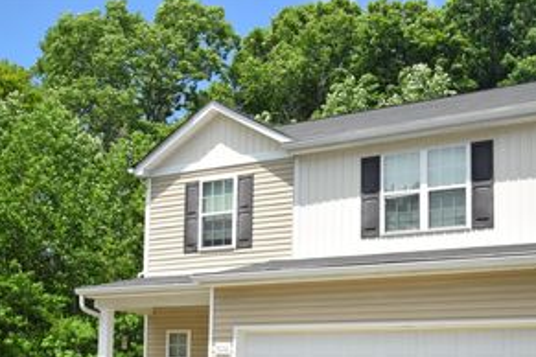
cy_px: 298
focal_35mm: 44
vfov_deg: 29.7
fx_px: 653
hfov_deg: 44.5
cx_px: 302
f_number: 10
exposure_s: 1/200
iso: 100
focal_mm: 17
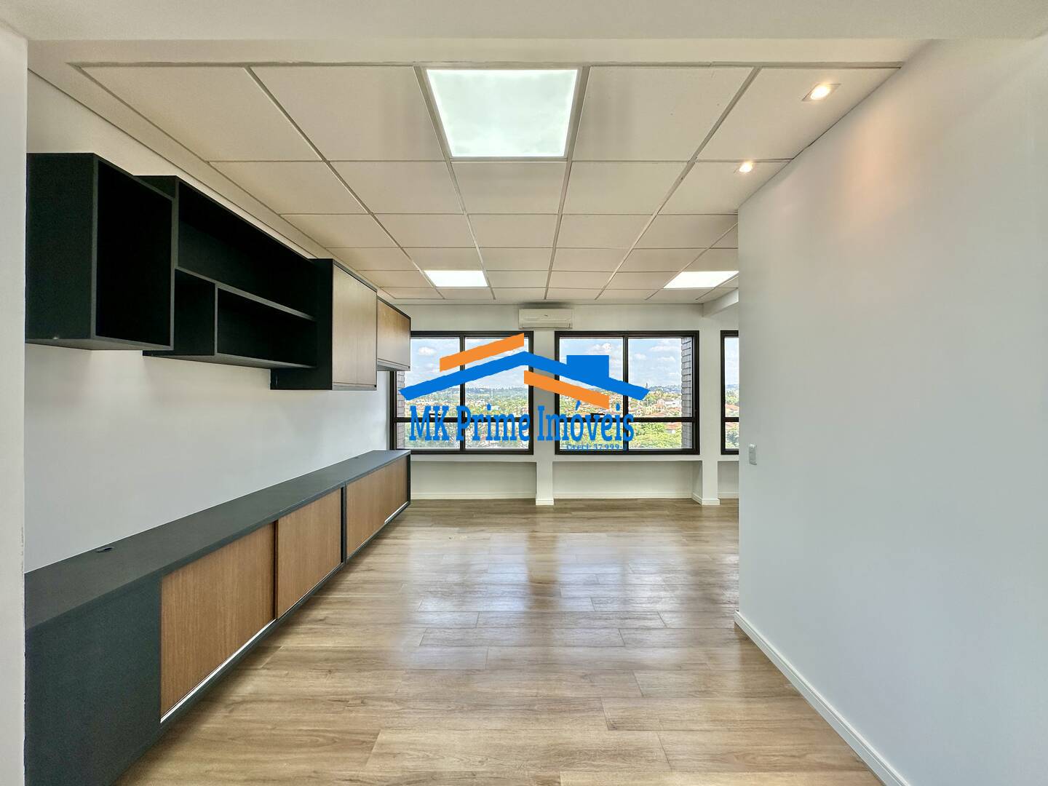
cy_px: 393
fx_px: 424
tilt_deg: +0.0
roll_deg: -0.4
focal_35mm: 14
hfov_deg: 102.1
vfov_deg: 85.7
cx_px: 524
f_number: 2.2
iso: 40
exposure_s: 1/120
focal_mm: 2.22
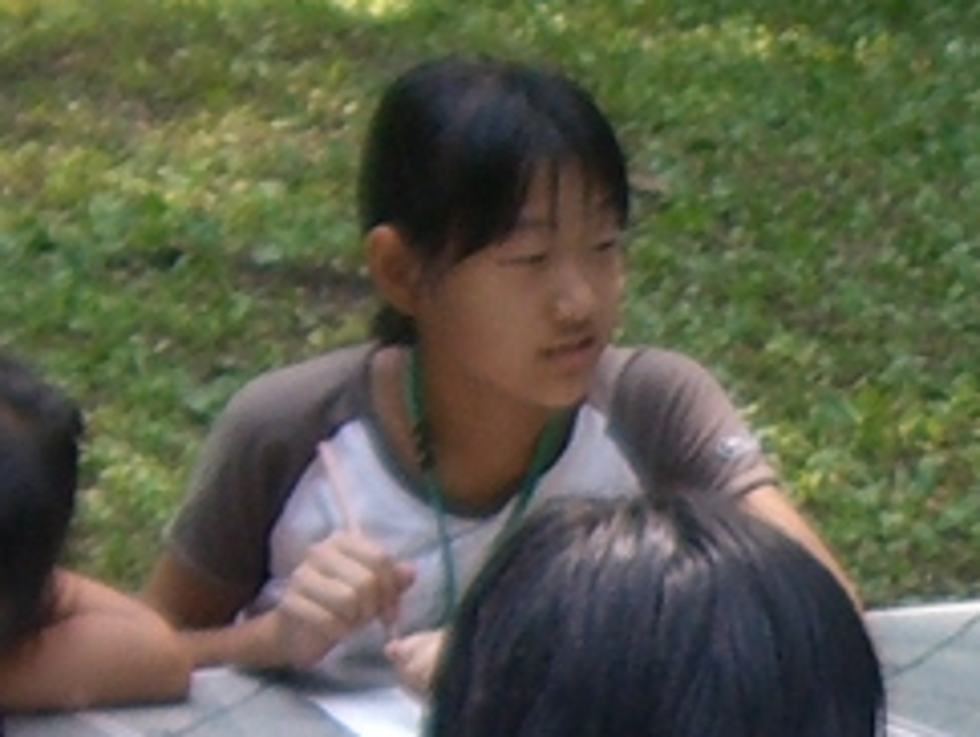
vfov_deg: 5.9
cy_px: 1097
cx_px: 1421
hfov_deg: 7.7
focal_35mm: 251
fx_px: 7113
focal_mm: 6.2
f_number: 2.7
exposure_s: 1/160
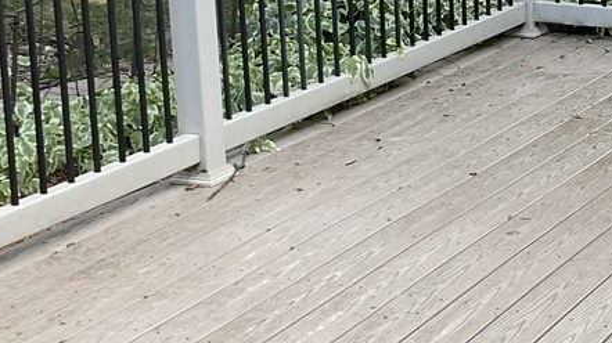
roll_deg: -1.1
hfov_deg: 20.3
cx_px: 554
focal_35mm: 103
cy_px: 28
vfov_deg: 11.7
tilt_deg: -12.0
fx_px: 1670
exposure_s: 1/120
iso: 25
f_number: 1.8
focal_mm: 3
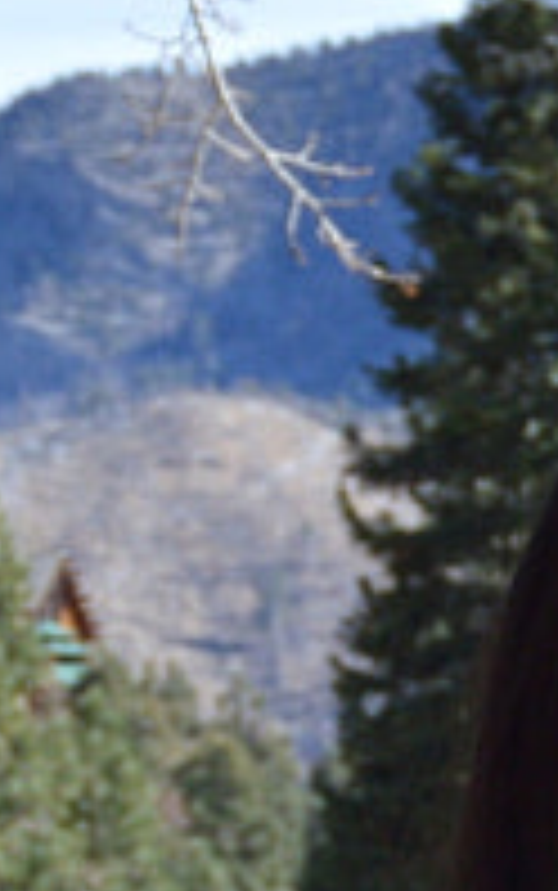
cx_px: 1526
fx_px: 8407
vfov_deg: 6.0
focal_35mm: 346
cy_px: 1490
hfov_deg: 3.7
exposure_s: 1/500
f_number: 4
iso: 100
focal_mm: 28
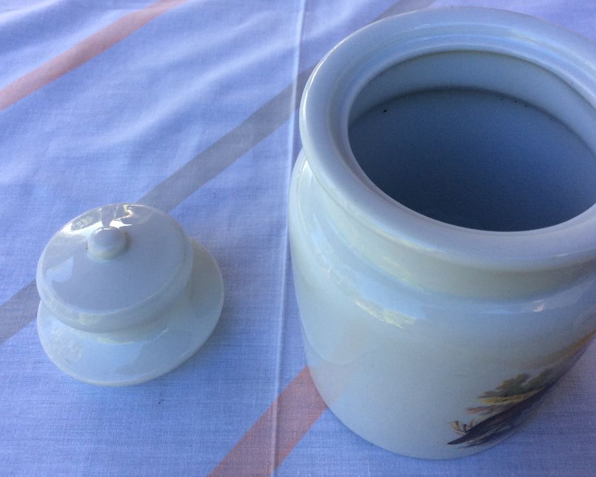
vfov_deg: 43.4
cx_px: 319
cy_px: 235
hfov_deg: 52.8
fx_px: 600
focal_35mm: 34
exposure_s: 1/138
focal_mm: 3.3
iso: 32
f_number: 2.4
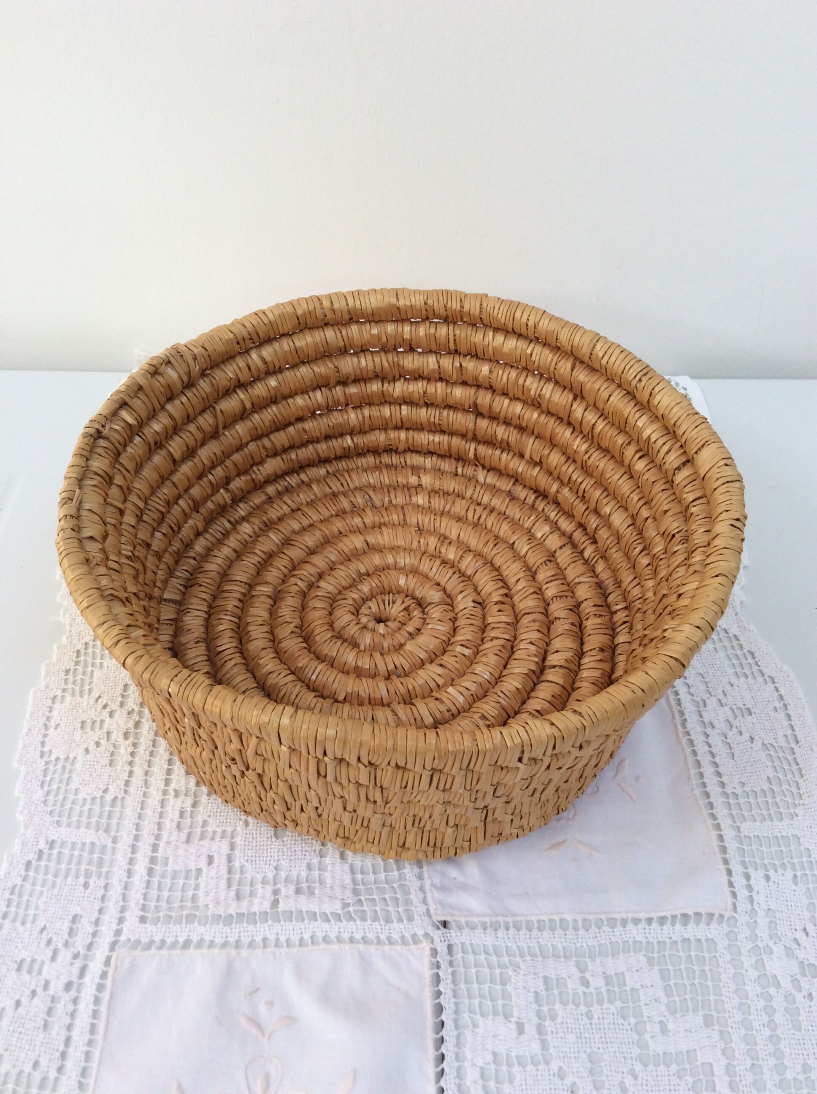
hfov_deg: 44.1
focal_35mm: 32
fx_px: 1010
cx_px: 408
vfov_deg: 56.9
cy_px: 547
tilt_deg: -46.9
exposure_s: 1/100
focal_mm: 3.3
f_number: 2.4
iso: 64
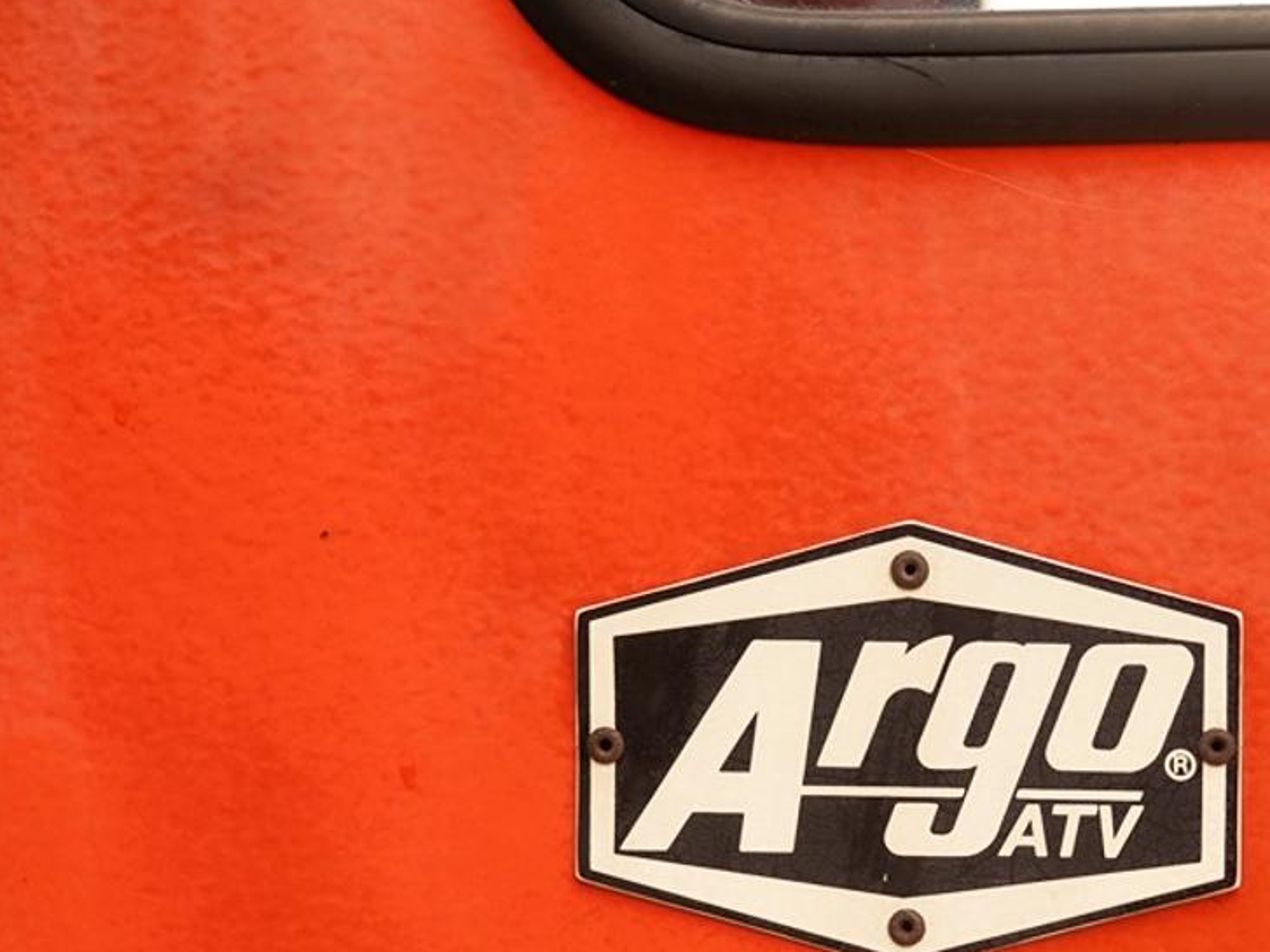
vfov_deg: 15.3
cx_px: 922
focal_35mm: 96
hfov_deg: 20.3
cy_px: 714
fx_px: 3521
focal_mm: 38
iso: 160
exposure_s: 1/125
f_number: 4
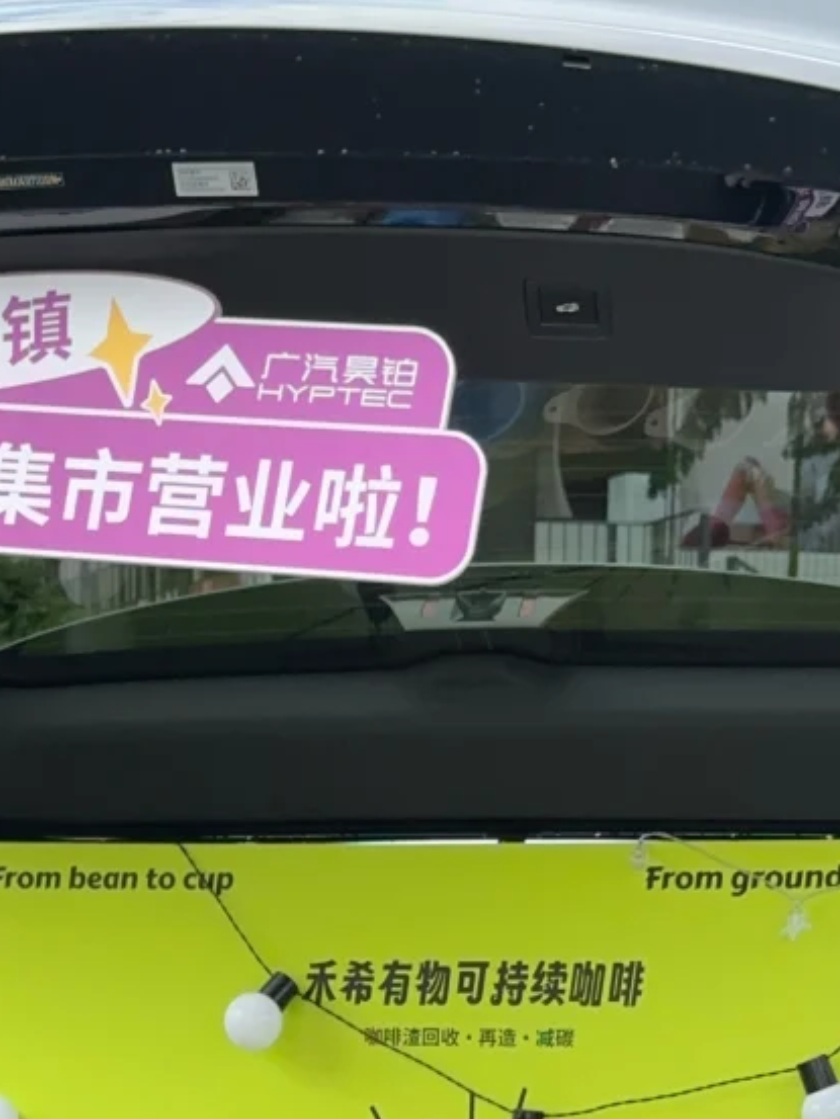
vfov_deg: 15.3
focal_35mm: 125
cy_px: 1305
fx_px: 4043
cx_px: 196
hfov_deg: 11.8
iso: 64
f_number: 1.78
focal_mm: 6.86
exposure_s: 1/719
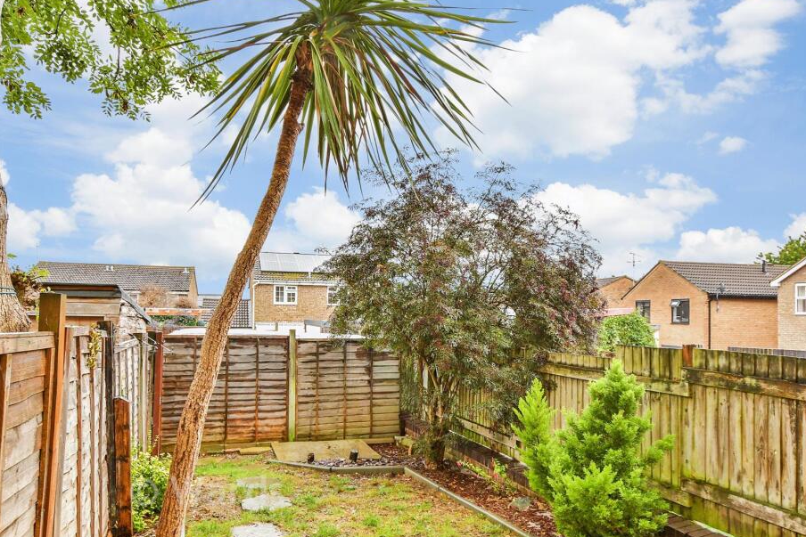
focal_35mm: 17
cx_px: 426
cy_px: 283
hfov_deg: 93.2
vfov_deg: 70.4
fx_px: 381
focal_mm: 10
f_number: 8
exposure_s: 1/15
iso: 160
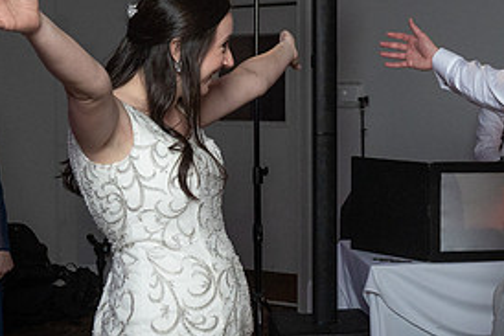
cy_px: 155
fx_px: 1079
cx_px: 388
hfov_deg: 25.9
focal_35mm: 77
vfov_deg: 17.7
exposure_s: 1/250
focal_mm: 30
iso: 2000
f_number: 5.6
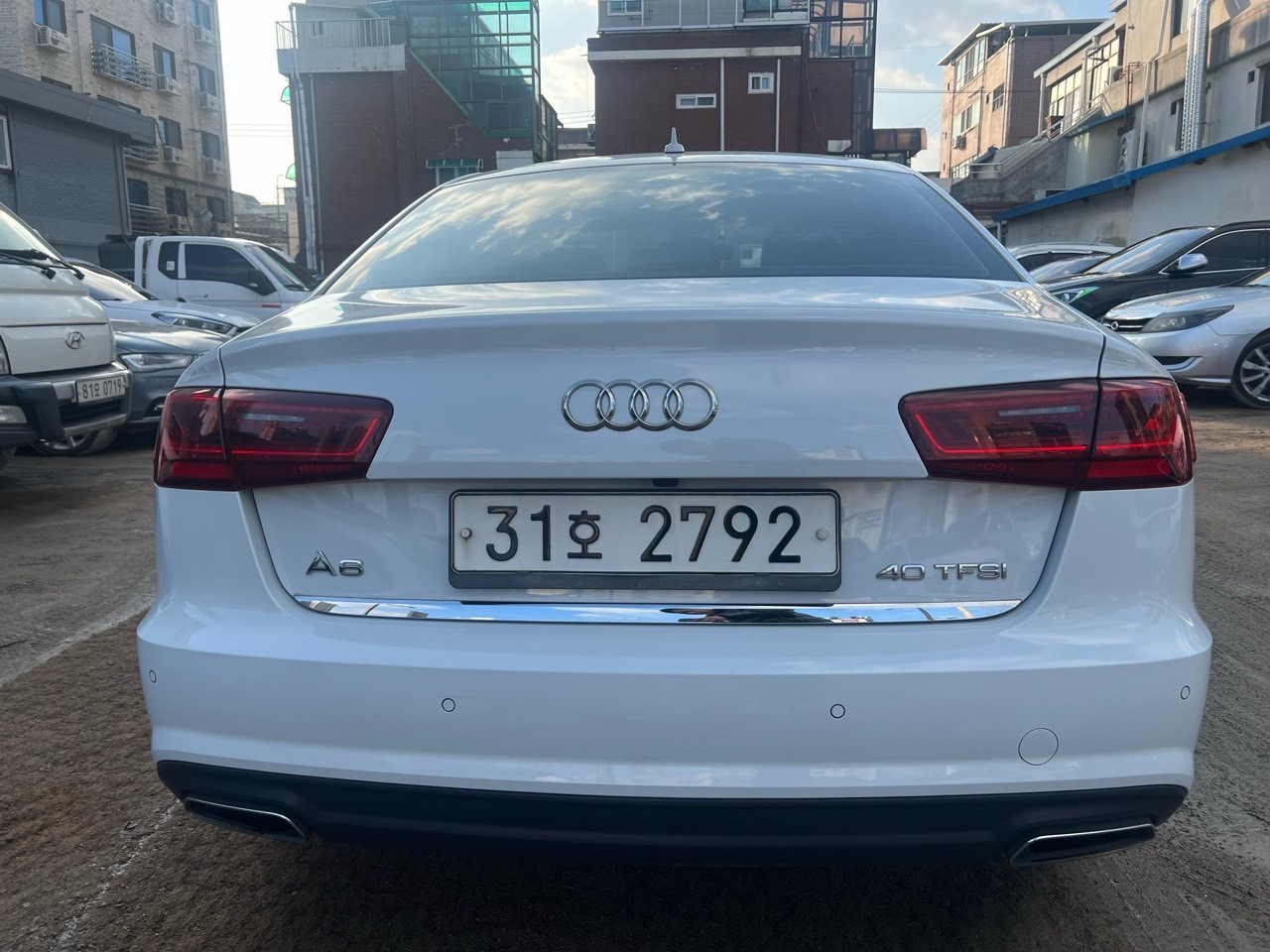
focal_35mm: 26
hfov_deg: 67.3
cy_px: 476
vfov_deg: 53.1
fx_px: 954
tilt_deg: -7.5
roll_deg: +1.8
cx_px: 635
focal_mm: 5.7
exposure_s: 1/1724
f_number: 1.5
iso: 50
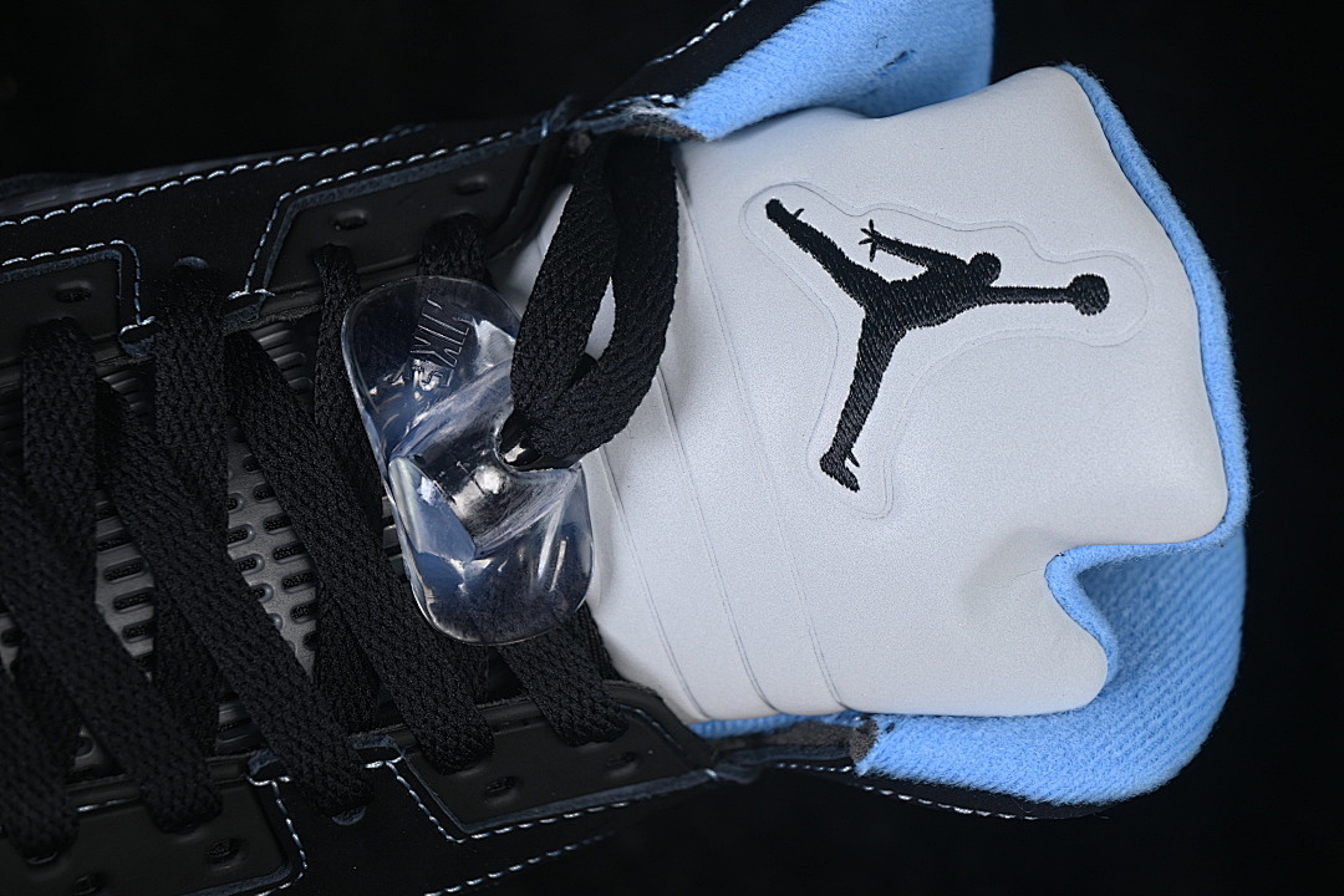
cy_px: 448
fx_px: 2800
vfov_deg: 18.2
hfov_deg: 27.0
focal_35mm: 75
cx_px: 672
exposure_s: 1/50
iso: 160
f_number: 6.3
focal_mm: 50
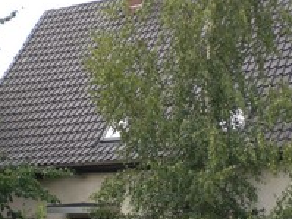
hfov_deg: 22.8
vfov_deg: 16.9
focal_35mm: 86
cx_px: 136
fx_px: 725
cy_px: 193
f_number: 3.1
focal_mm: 6.3
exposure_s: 1/160
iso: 50
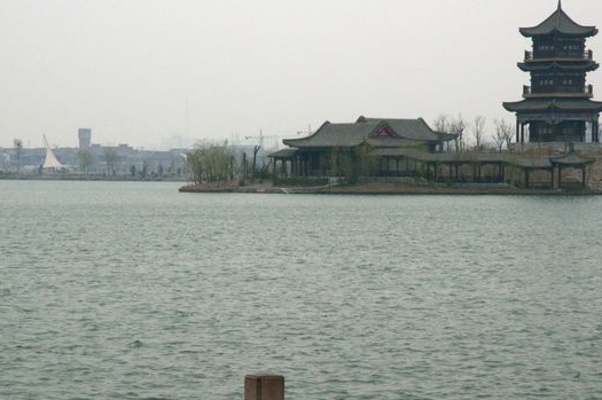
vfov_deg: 9.8
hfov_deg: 14.7
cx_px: 266
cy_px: 229
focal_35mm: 140
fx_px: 2339
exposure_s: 1/125
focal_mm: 70
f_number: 14
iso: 500
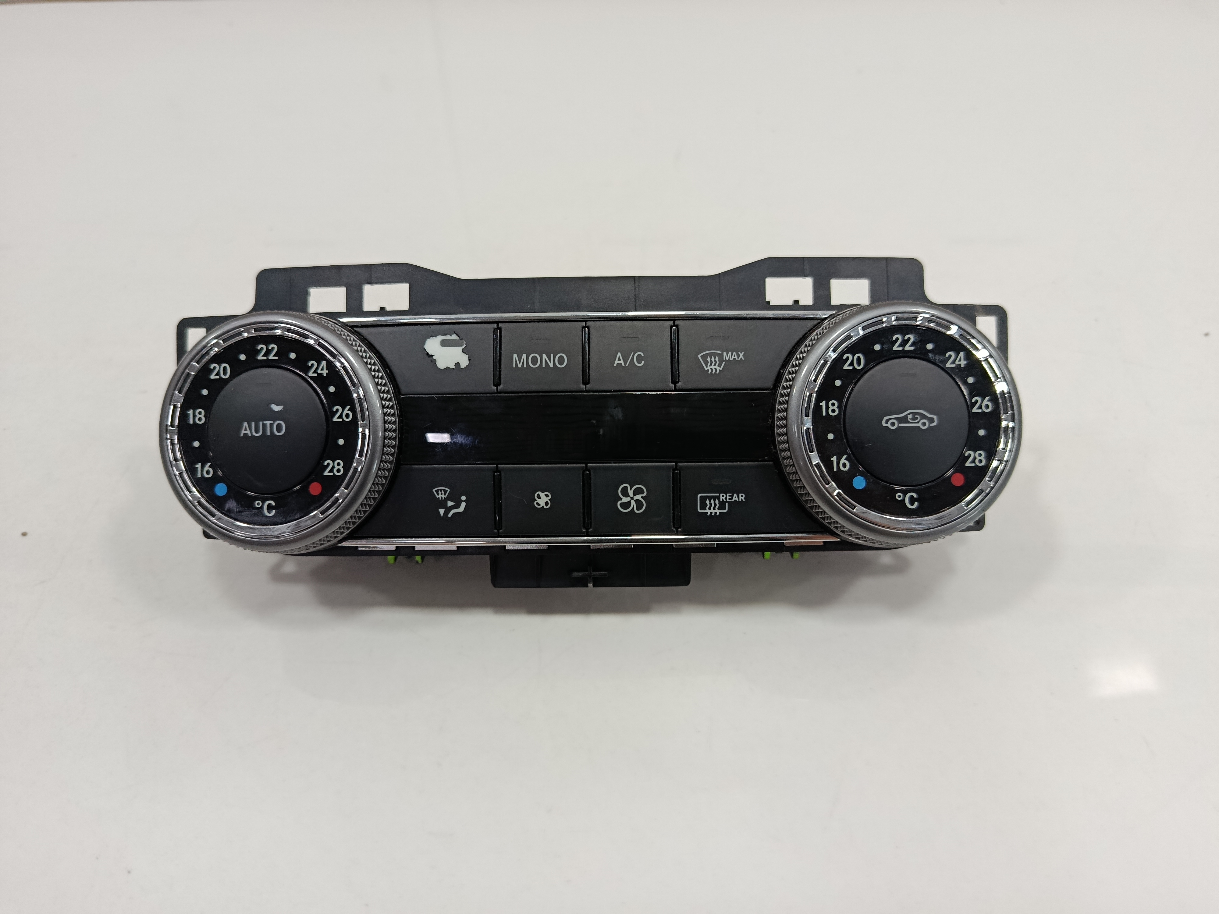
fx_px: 845
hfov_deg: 71.6
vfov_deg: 56.8
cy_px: 457
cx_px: 610
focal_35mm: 24
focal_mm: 5.24
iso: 1005
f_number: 1.7
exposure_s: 1/100
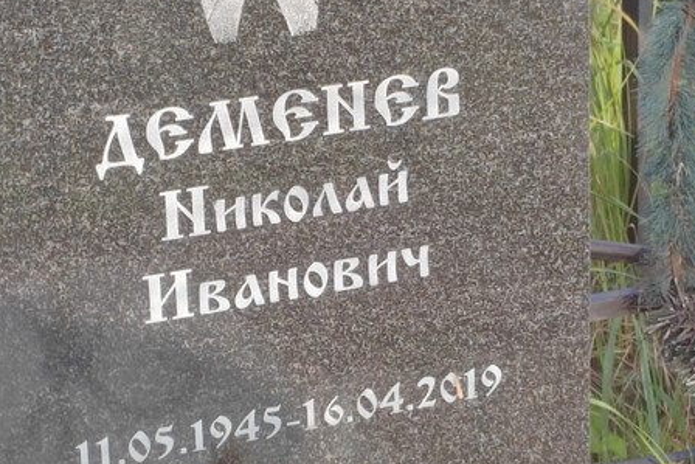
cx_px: 394
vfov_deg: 9.7
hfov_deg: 14.5
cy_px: 300
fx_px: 2723
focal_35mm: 141
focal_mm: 5.52
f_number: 1.9
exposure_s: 1/450
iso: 100
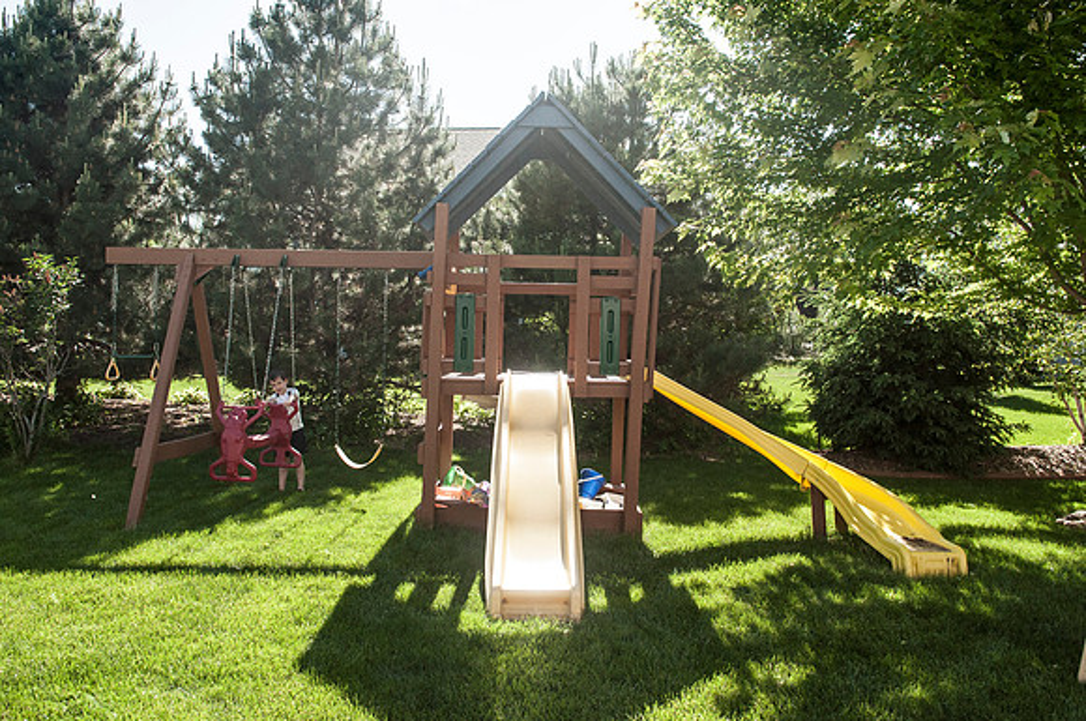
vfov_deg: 47.8
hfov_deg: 67.5
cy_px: 360
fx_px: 813
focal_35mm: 27
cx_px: 543
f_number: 5
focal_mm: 18
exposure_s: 1/2000
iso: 400
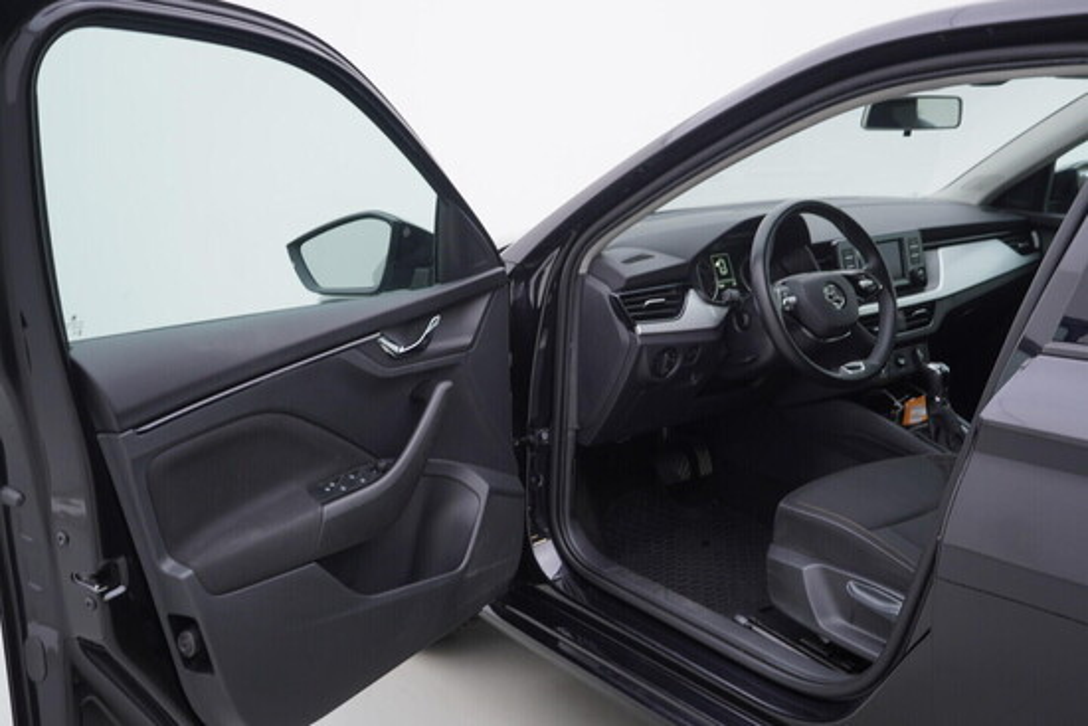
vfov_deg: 36.9
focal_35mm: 36
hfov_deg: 53.1
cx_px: 544
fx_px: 1088
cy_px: 363
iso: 125
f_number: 3.5
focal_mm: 24
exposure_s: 1/60
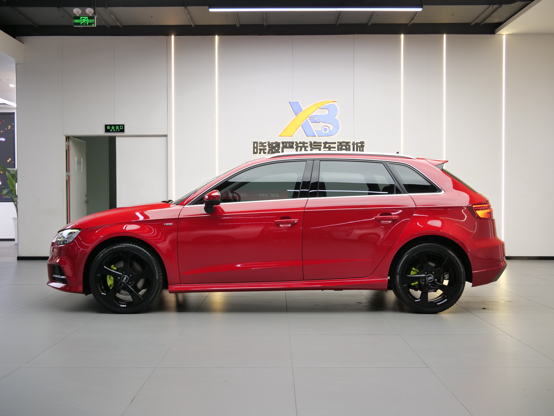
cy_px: 208
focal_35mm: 34
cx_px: 277
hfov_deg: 54.0
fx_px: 544
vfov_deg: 41.8
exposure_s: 1/40
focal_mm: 17
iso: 400
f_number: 5.6
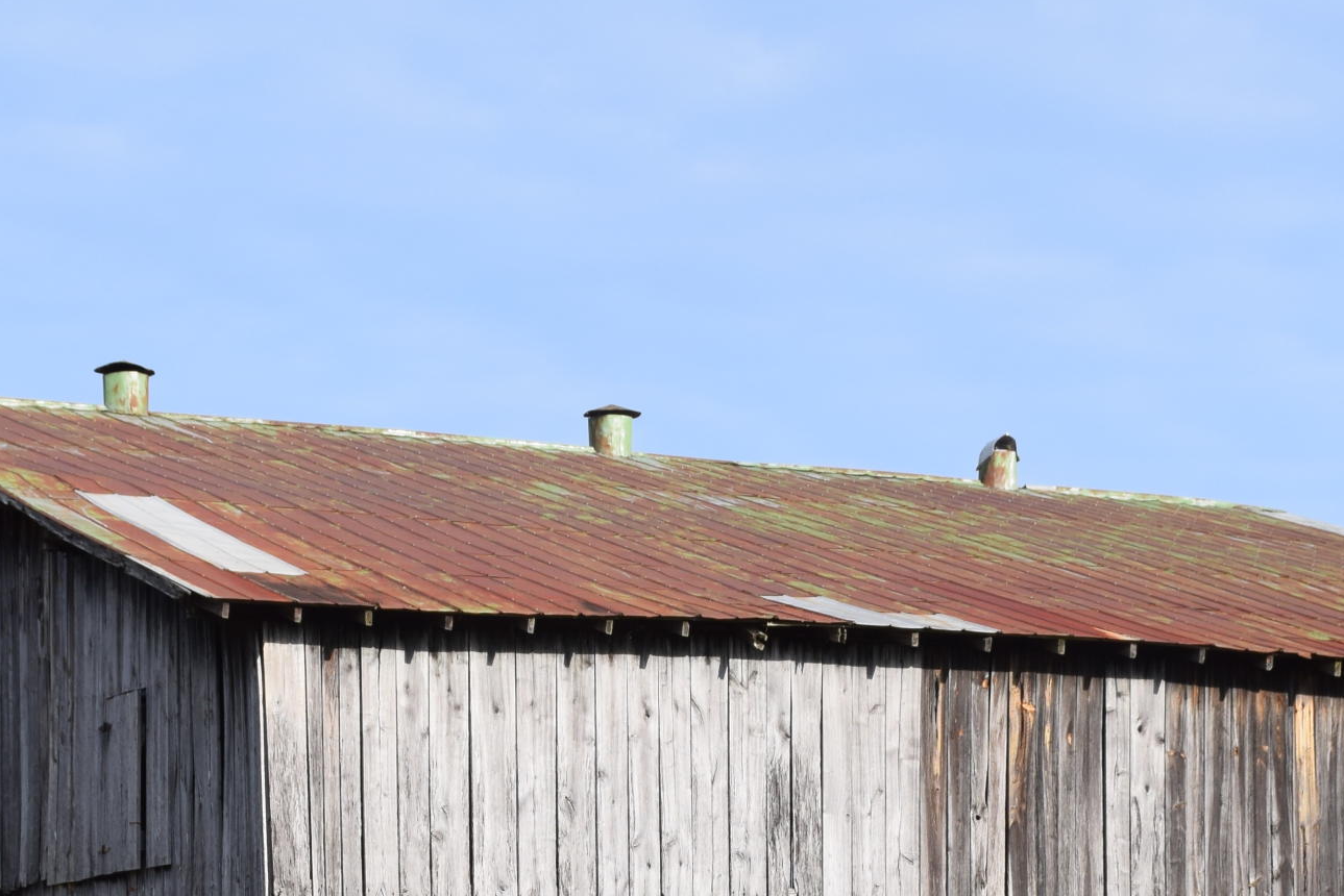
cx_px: 642
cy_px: 1038
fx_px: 4562
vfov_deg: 11.0
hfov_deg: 16.8
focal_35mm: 122
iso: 200
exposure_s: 1/400
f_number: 10
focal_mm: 35
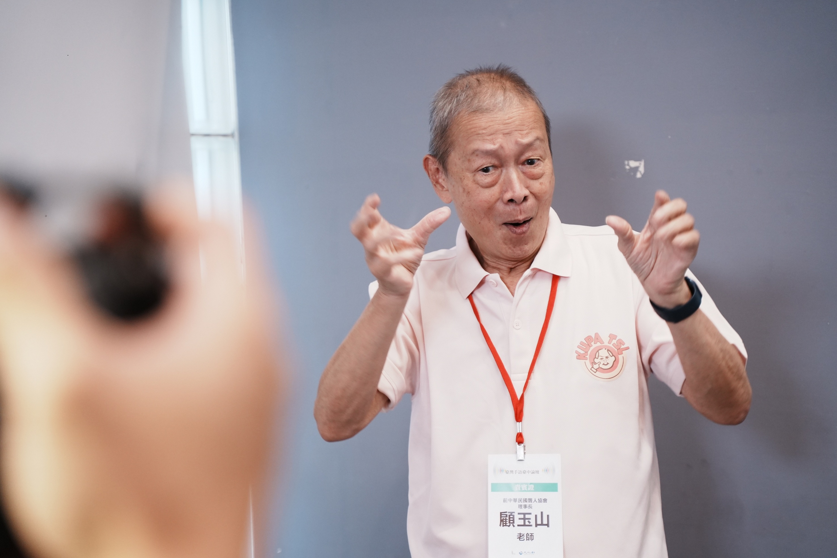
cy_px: 279
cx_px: 418
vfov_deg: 21.6
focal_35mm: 63
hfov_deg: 31.9
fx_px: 1465
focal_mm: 63
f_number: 2.8
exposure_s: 1/160
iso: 1600
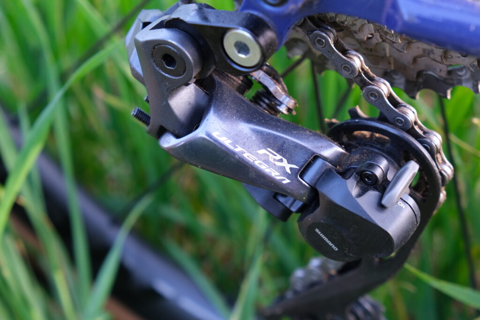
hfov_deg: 24.5
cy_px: 160
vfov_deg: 16.4
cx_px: 240
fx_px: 1106
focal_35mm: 83
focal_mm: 55
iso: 800
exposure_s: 1/70
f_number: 5.6
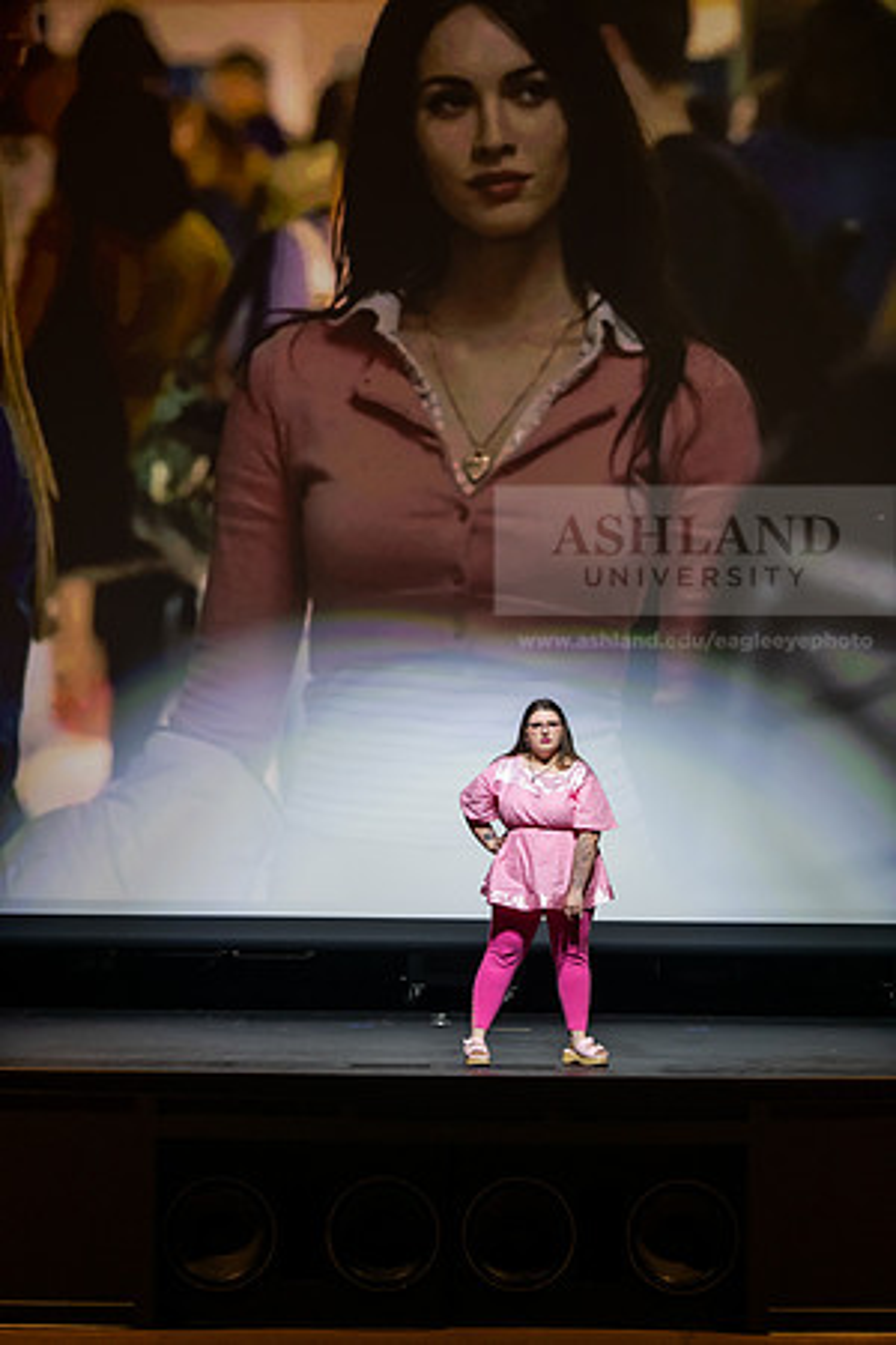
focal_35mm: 86
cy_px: 672
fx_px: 3210
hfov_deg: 15.9
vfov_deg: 23.6
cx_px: 448
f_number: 3.2
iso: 2000
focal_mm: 86
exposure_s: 1/250
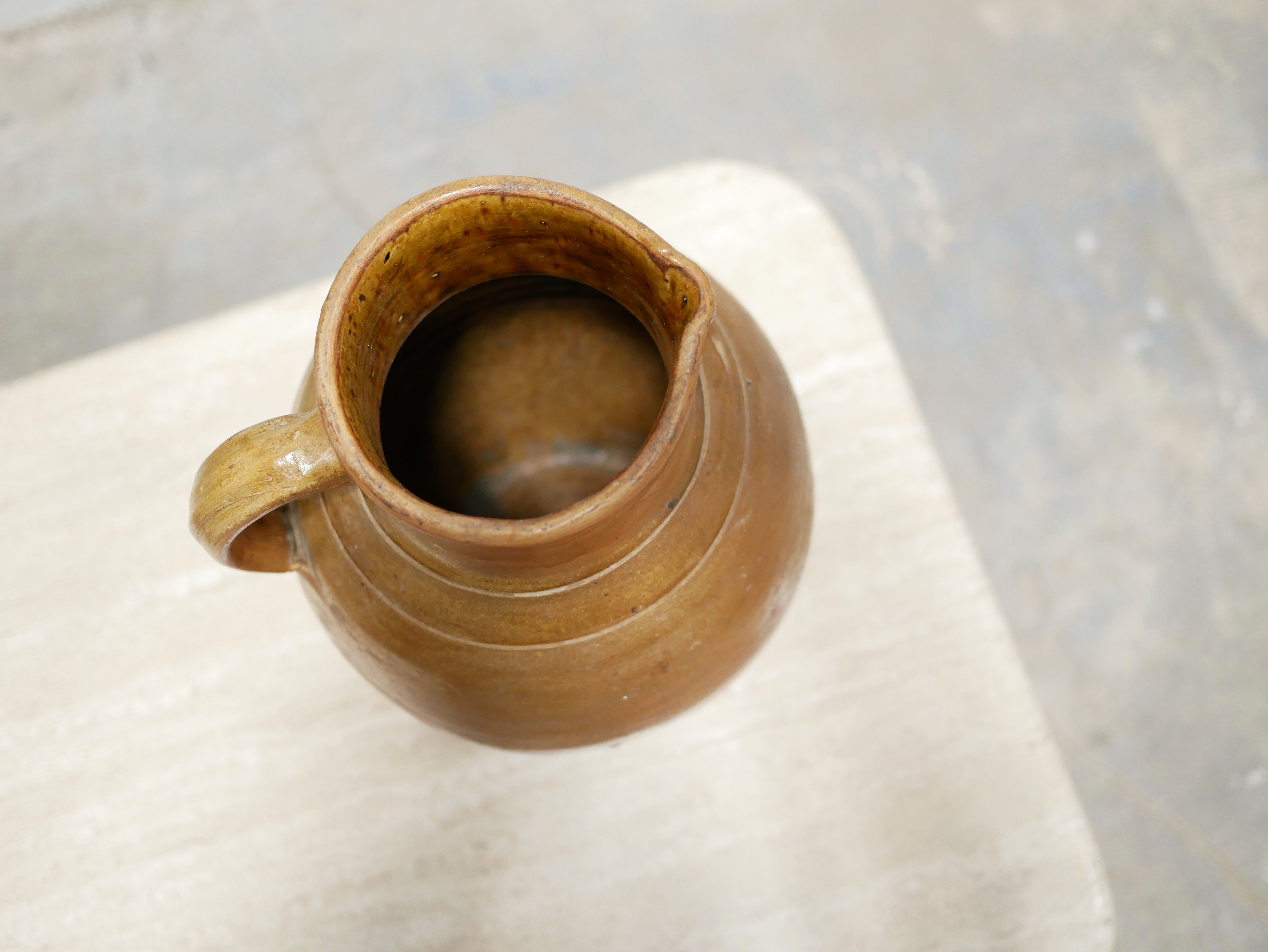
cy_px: 476
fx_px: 1466
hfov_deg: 46.8
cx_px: 634
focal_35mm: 40
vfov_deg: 36.0
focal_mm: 20
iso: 500
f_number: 1.7
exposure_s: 1/60
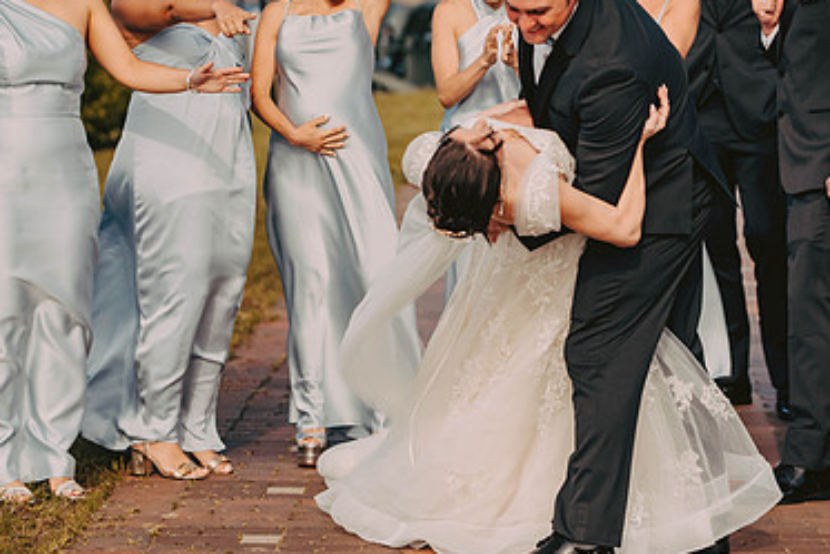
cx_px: 554
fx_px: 3298
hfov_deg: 14.3
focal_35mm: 143
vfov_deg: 9.6
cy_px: 152
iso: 500
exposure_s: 1/4000
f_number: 2.8
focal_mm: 92
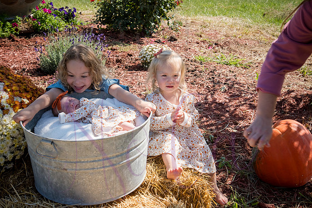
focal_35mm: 52
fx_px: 451
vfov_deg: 26.0
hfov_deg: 38.2
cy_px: 104
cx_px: 156
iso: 400
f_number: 11
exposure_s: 1/320
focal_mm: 52
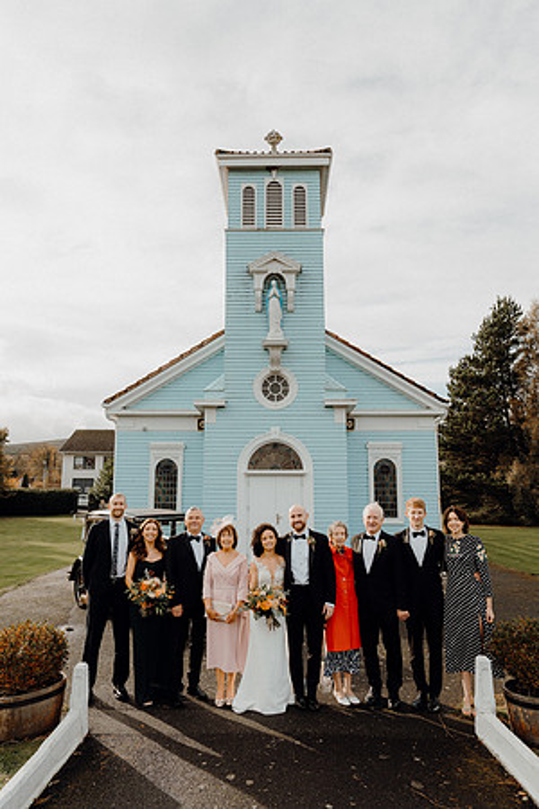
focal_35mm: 24
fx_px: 539
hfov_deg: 53.1
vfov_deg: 73.7
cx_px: 270
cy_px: 404
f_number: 5
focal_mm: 24
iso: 125
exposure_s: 1/500
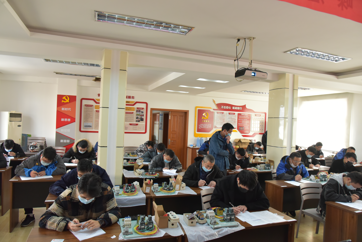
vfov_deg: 53.2
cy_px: 121
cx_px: 181
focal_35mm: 24
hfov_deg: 73.7
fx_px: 241
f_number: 7.1
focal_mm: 24
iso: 3600
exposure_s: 1/200
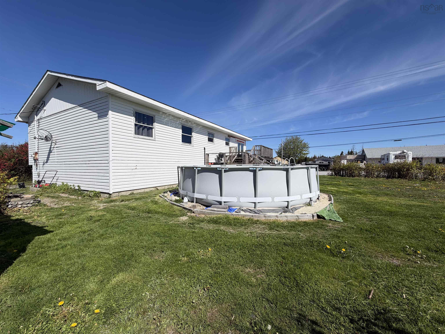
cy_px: 167
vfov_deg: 85.7
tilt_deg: -0.2
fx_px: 180
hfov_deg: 102.1
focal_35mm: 14
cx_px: 222
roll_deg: +0.2
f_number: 2.2
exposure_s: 1/1285
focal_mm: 2.22
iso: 20
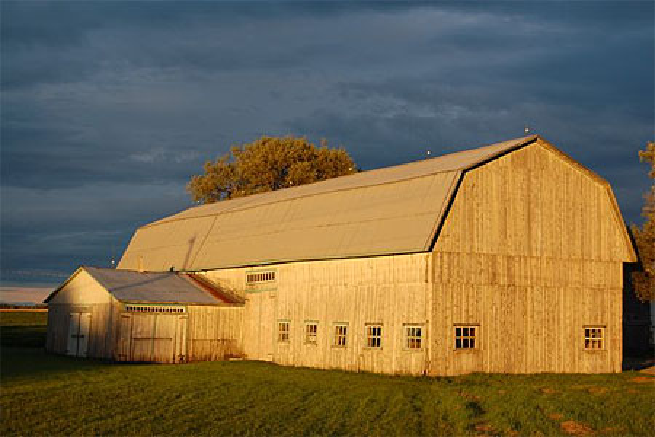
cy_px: 218
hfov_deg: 33.4
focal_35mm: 60
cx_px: 328
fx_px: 1092
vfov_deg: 22.6
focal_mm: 40
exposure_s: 1/160
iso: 200
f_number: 6.3
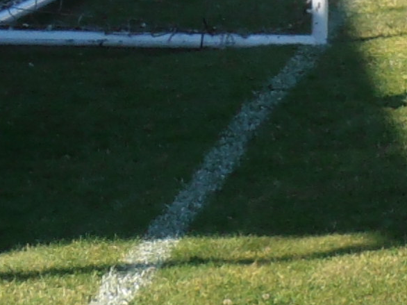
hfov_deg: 5.1
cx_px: 451
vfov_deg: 3.8
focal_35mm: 388
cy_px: -126
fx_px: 4560
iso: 250
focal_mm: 19.64
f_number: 5.5
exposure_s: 1/1250
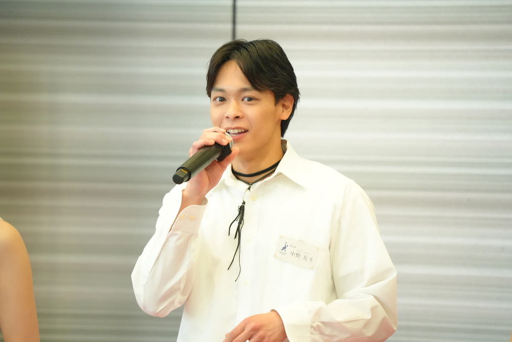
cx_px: 256
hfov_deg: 4.1
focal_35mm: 500
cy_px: 171
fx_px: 7111
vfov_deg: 2.7
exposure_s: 1/100
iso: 6400
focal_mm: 500
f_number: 6.7
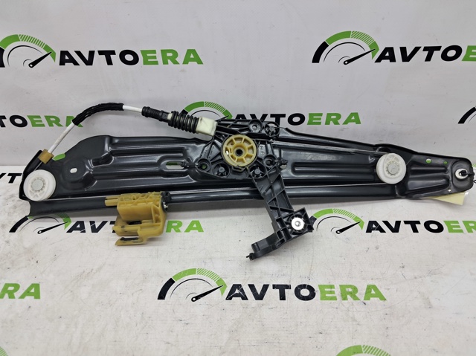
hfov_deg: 65.4
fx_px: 371
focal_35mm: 27
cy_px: 178
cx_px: 238
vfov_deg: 51.3
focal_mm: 4
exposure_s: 1/50
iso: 50
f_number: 1.8
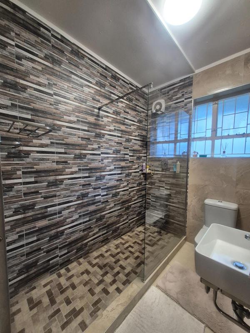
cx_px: 125
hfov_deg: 89.9
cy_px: 166
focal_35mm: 13
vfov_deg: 106.2
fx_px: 125
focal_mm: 1.74
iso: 250
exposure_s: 1/50
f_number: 2.2
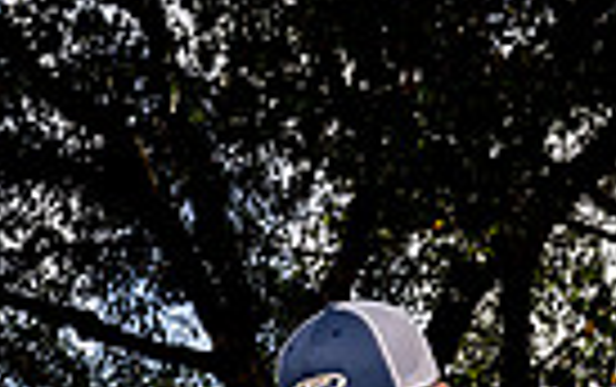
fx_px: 2135
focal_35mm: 127
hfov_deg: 16.4
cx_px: 382
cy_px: 954
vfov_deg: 9.2
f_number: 8
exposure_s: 1/250
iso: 160
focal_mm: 38
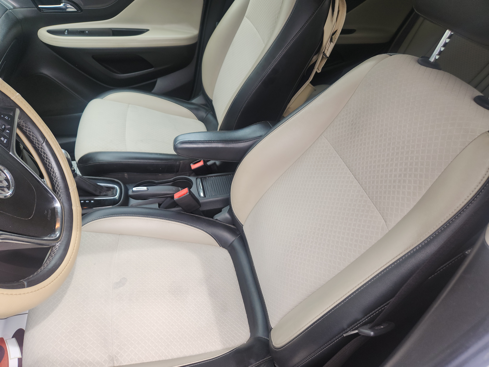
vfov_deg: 58.9
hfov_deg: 73.9
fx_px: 325
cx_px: 244
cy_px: 184
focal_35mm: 23
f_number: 1.8
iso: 20
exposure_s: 1/158
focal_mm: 5.4
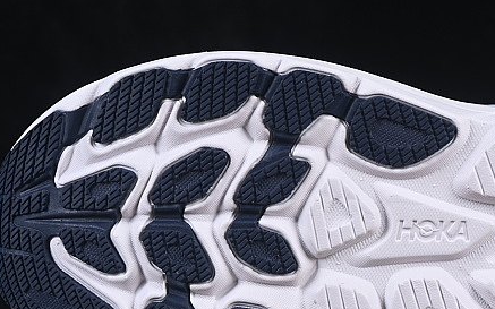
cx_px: 385
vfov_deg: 6.9
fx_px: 2549
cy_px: 125
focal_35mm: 189
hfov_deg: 11.1
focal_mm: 50
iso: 160
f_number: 8
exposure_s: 1/80
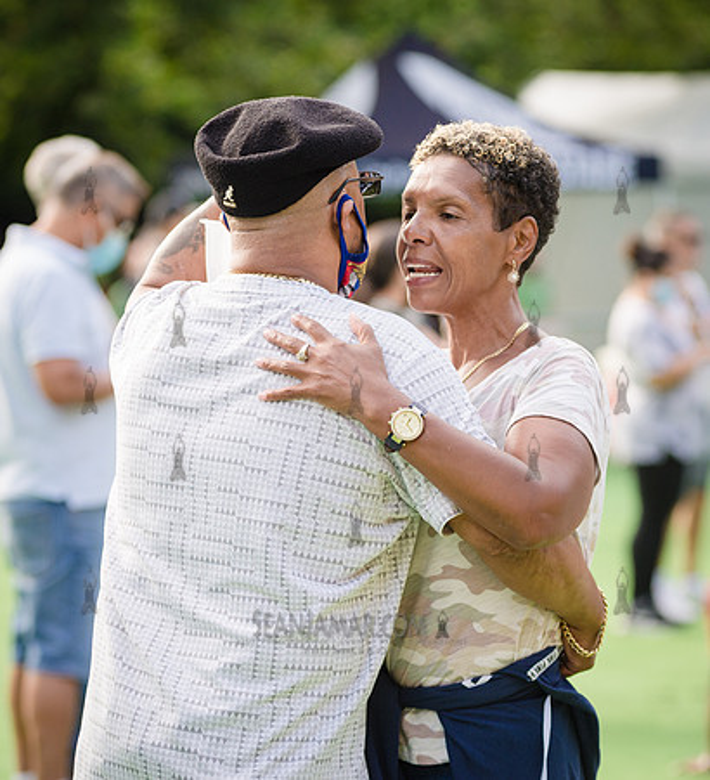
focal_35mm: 206
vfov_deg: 8.9
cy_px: 390
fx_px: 5030
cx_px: 375
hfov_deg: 8.1
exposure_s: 1/640
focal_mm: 155
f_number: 5
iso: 500
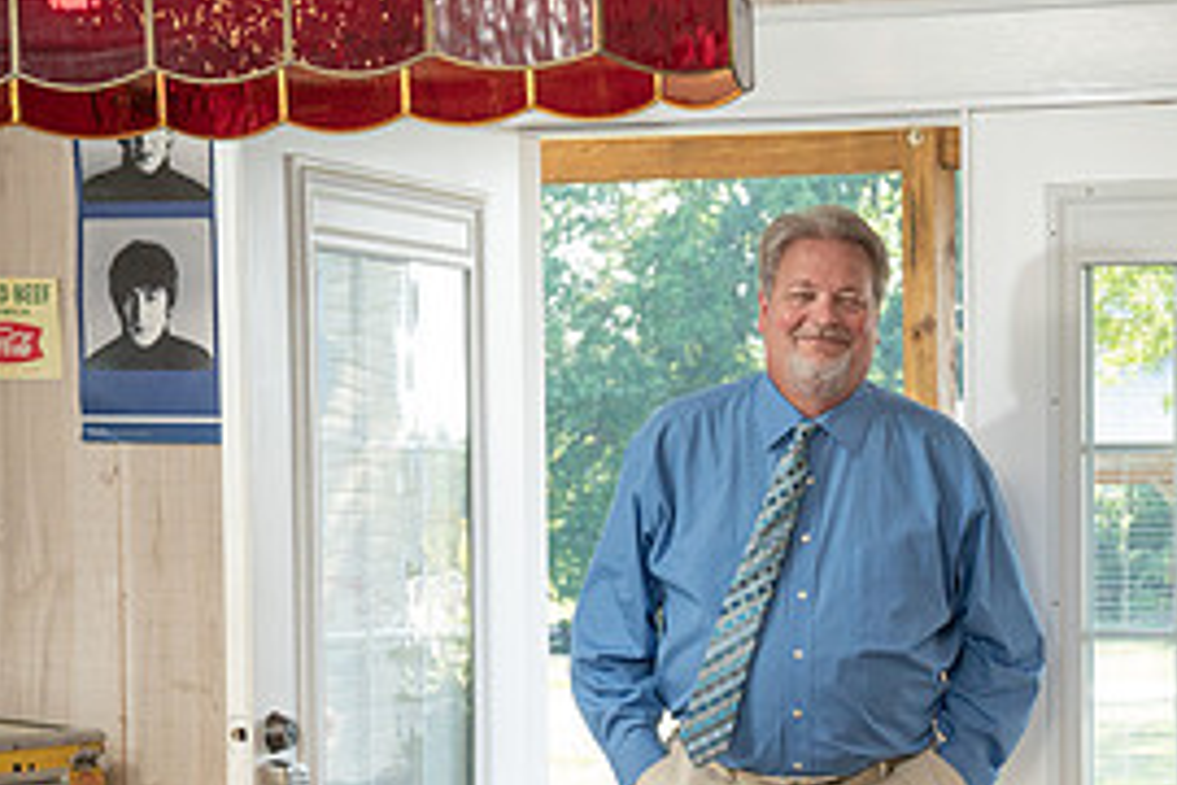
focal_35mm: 106
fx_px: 3465
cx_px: 1274
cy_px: 707
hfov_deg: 18.6
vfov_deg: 12.8
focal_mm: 46
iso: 1000
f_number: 5.6
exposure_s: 1/250
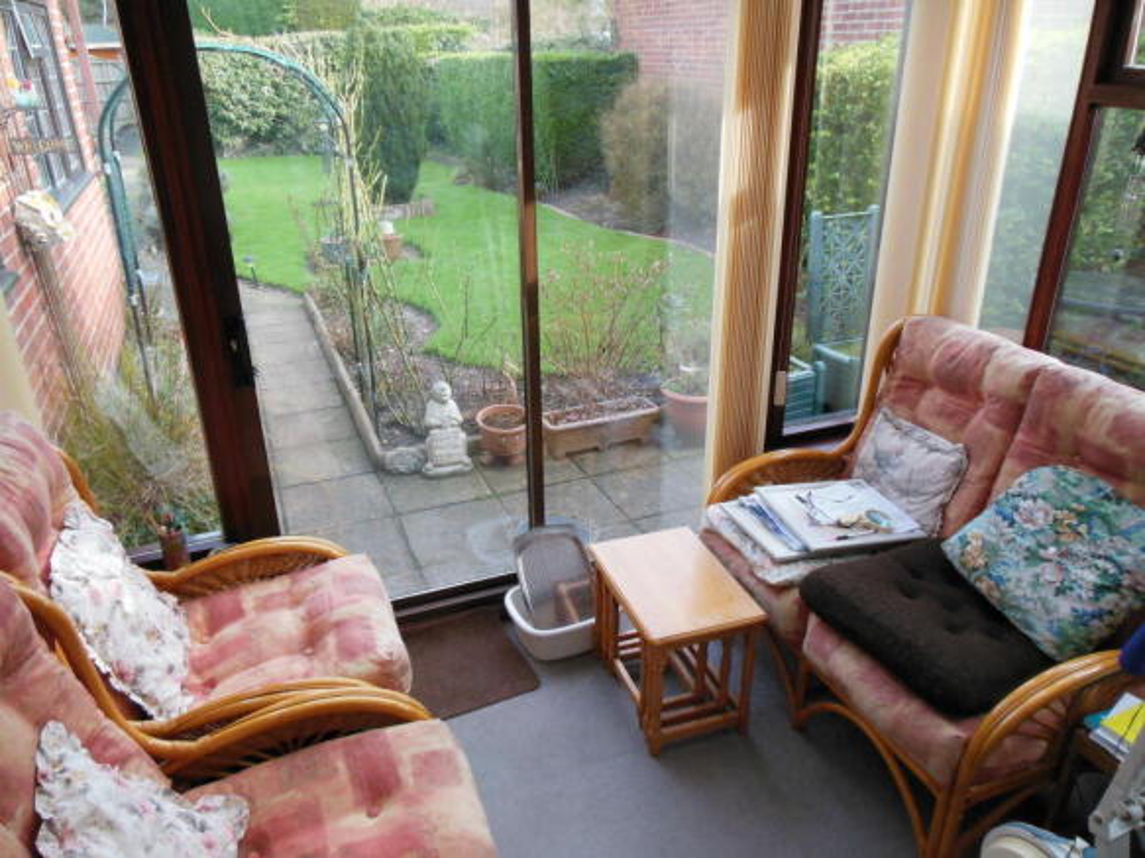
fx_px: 827
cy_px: 429
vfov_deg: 54.9
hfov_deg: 69.4
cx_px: 572
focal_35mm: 25
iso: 320
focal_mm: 4.5
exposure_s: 1/250
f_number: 3.2
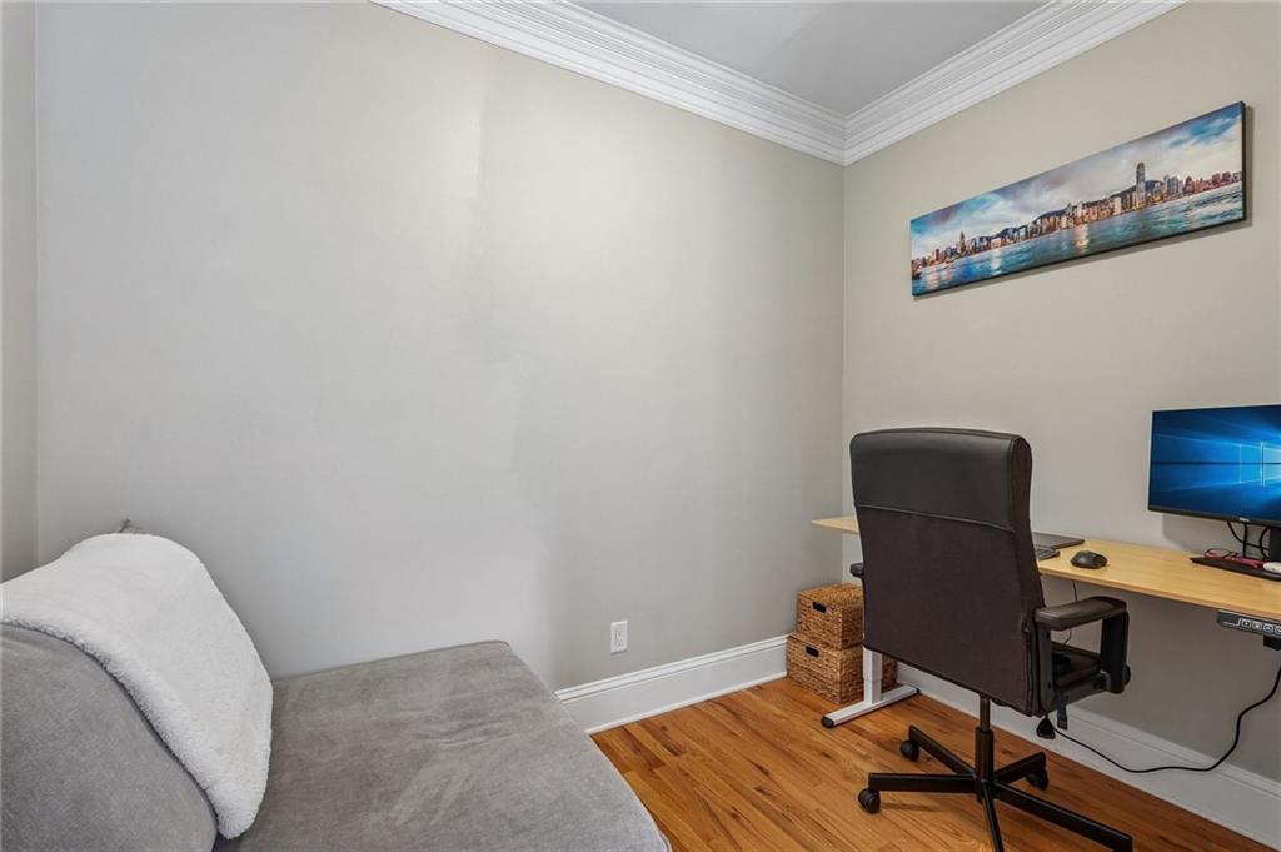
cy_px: 426
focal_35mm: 16
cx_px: 640
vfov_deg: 73.7
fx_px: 569
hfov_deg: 96.8
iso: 800
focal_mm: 16
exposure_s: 1/4
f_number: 8
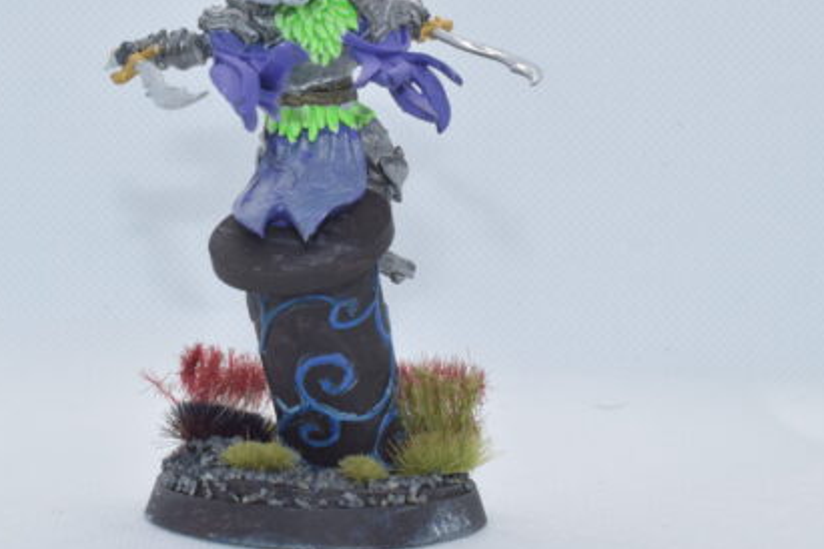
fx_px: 1756
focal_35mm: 77
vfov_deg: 17.8
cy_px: 206
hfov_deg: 26.3
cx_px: 285
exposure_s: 1/125
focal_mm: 35
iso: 800
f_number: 16
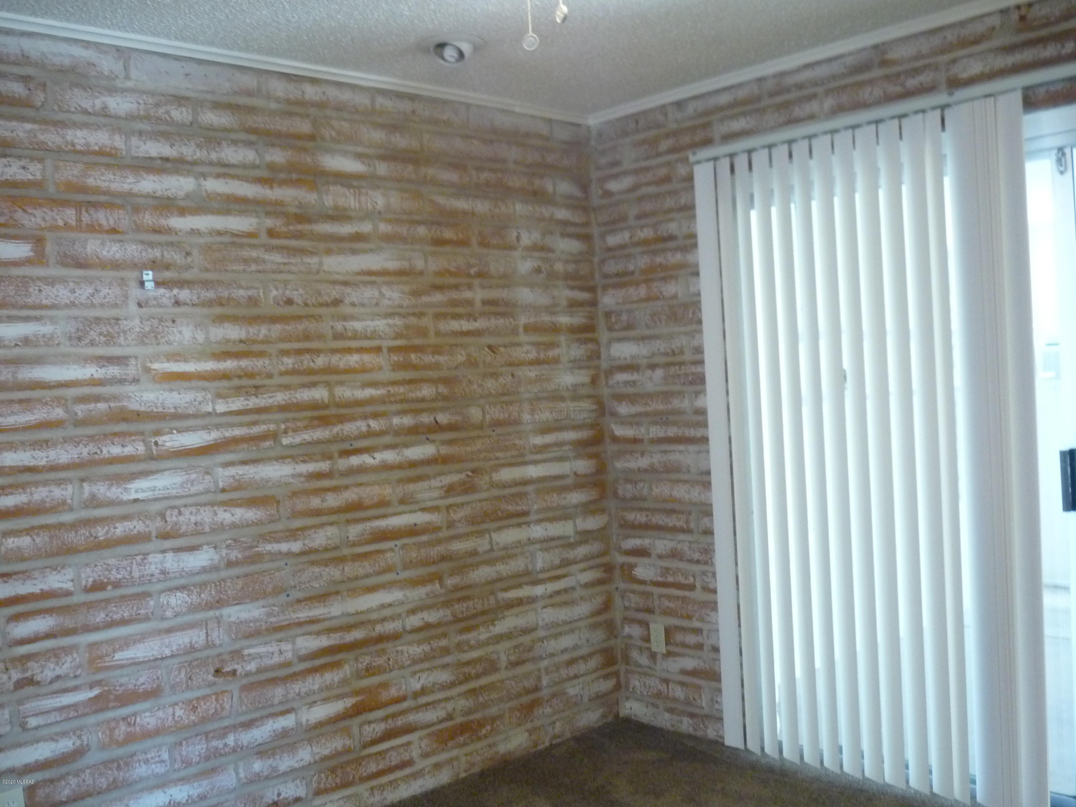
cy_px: 404
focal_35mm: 33
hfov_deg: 55.4
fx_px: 1026
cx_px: 538
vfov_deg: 42.9
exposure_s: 1/20
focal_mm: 5.5
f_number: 2.8
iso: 400
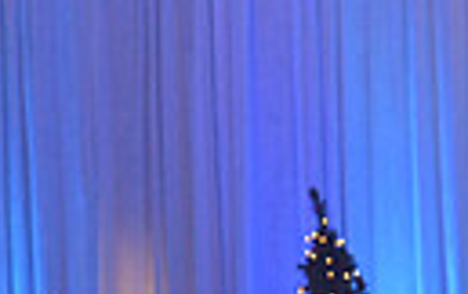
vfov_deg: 3.4
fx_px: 4968
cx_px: 827
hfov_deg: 5.3
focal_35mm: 389
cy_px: 554
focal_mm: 85
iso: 4500
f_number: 5
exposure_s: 1/400
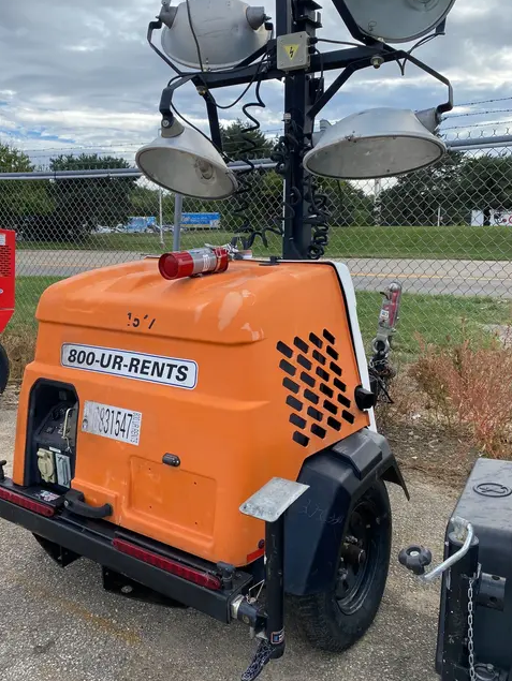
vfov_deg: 59.9
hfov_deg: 46.7
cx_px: 224
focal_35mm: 30
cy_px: 330
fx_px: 591
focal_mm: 4.25
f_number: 1.8
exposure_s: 1/1287
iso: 32
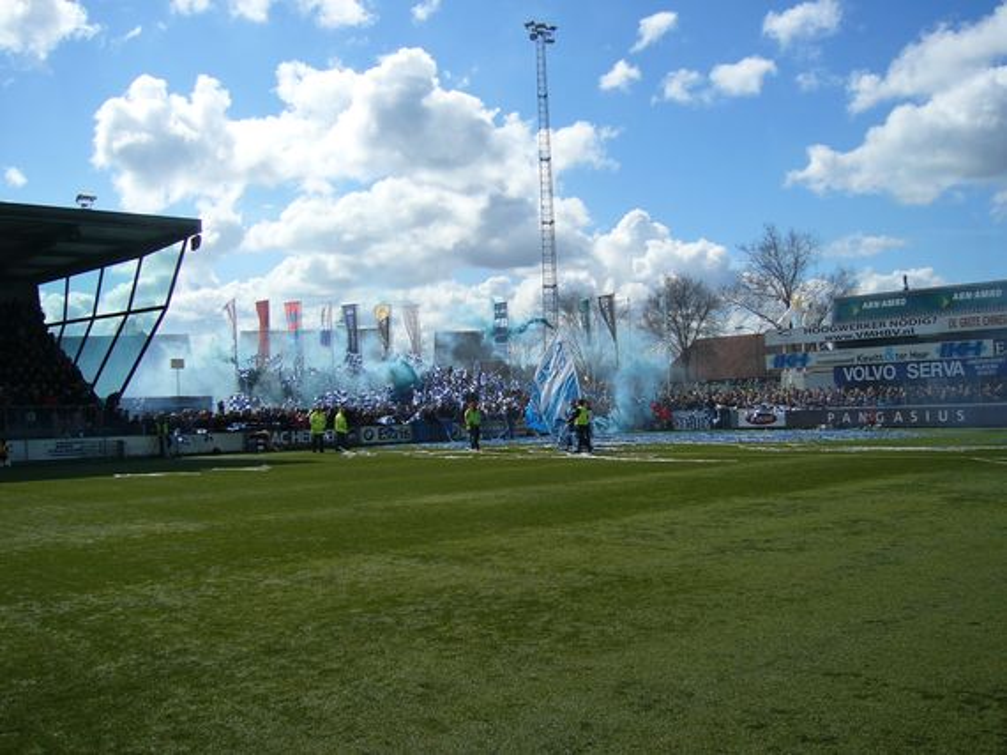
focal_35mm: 35
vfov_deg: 40.7
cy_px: 378
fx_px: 1018
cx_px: 504
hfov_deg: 52.6
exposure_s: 1/320
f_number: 8
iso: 50
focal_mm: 5.8
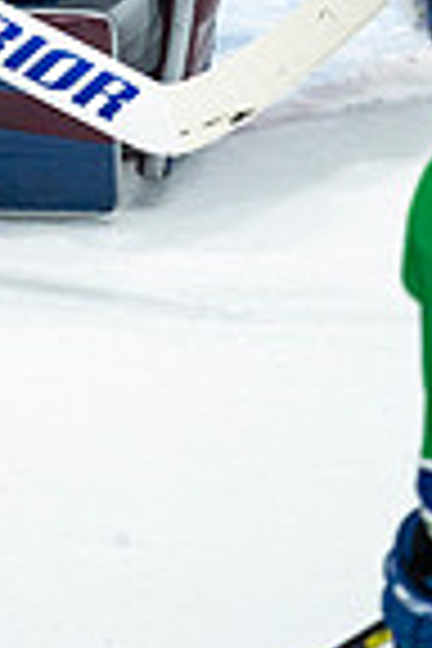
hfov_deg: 0.7
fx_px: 33855
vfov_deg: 1.1
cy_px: -184
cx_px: -130
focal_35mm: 1881
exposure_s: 1/1000
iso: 2000
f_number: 4
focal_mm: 600
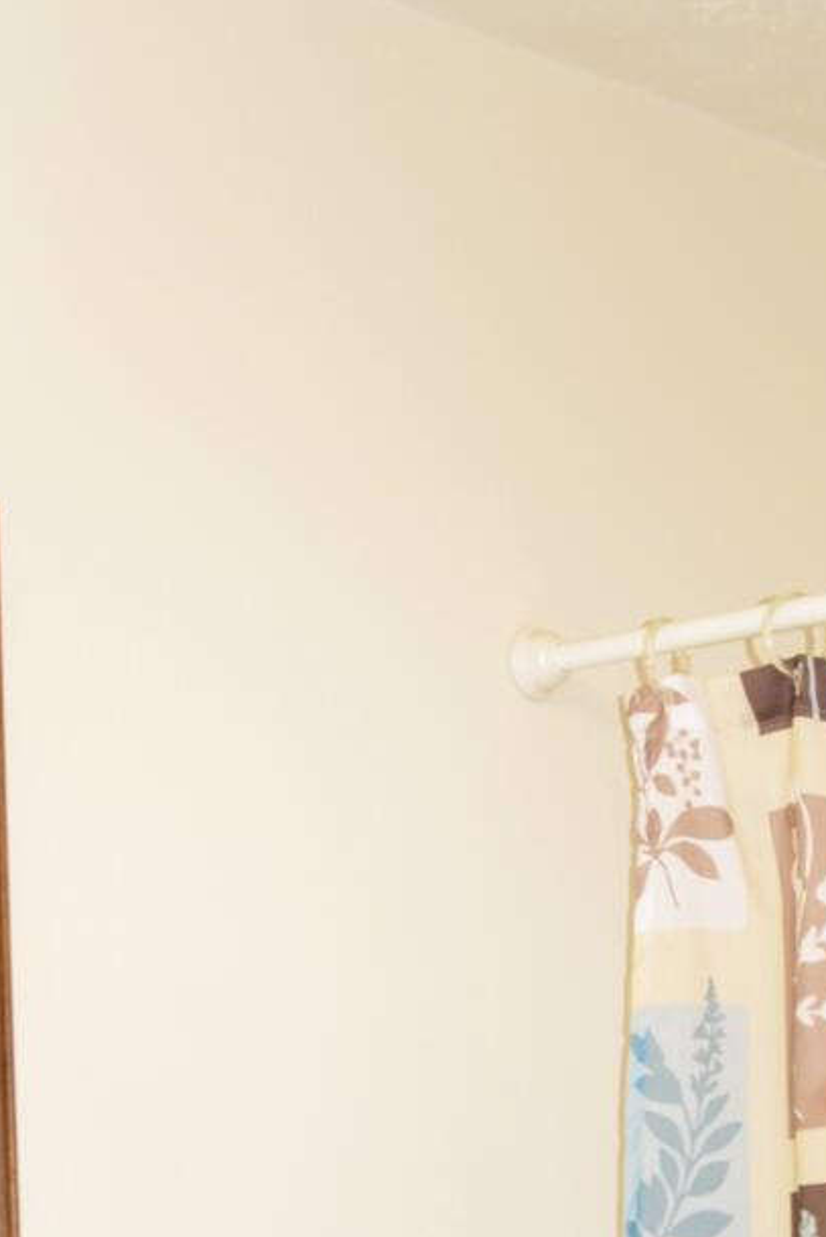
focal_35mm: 105
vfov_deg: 17.8
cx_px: 522
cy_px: 1730
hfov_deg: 13.0
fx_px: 3611
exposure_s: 1/60
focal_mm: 32
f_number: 5
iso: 1400
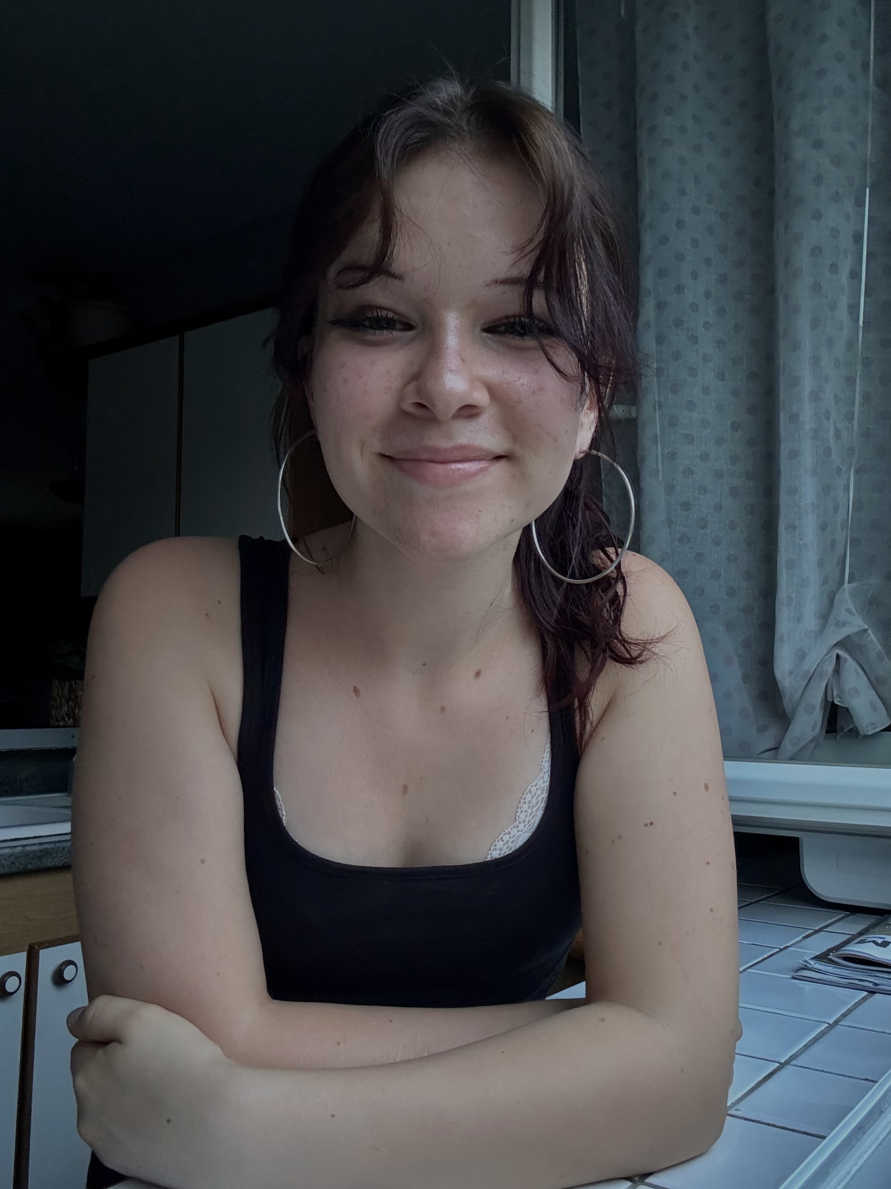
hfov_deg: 46.8
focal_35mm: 30
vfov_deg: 60.0
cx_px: 446
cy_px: 594
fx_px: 1030
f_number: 1.9
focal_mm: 2.69
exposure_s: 1/30
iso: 500
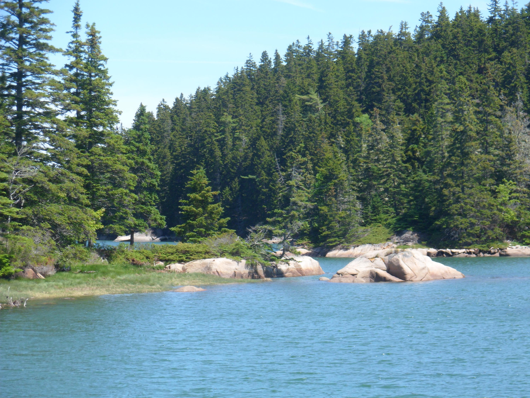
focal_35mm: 130
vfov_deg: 11.4
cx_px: 265
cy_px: 199
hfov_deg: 15.2
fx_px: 1990
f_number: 5.4
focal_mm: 22.5
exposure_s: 1/180
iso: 80
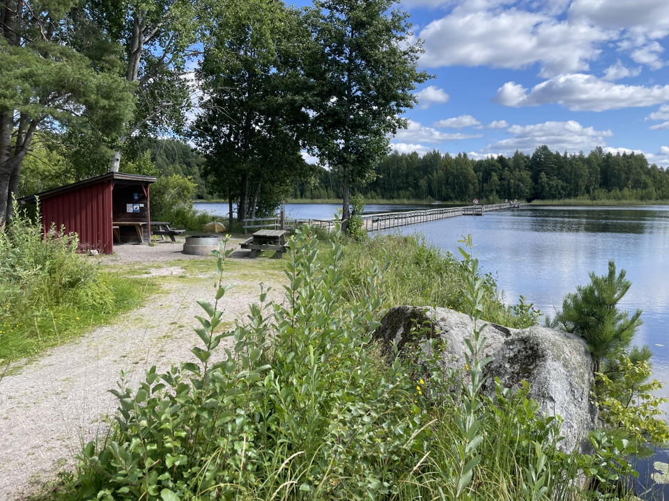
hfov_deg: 67.3
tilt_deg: -7.4
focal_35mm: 26
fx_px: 502
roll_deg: -1.7
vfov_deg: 53.1
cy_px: 250
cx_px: 334
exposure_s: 1/1770
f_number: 1.6
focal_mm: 4.2
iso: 32
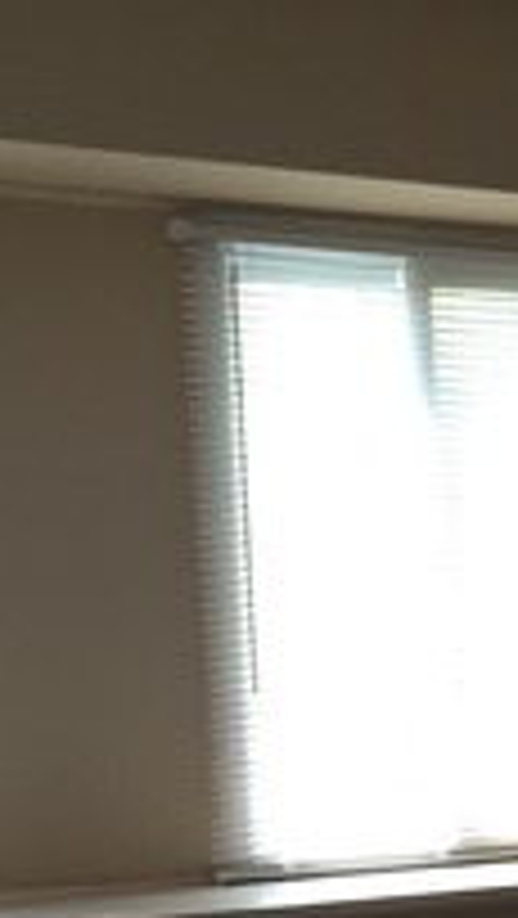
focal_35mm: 99
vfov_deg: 20.7
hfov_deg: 11.4
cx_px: 932
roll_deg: +0.5
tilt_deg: -9.1
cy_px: 972
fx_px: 2413
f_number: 2.2
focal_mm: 4.15
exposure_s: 1/60
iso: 40
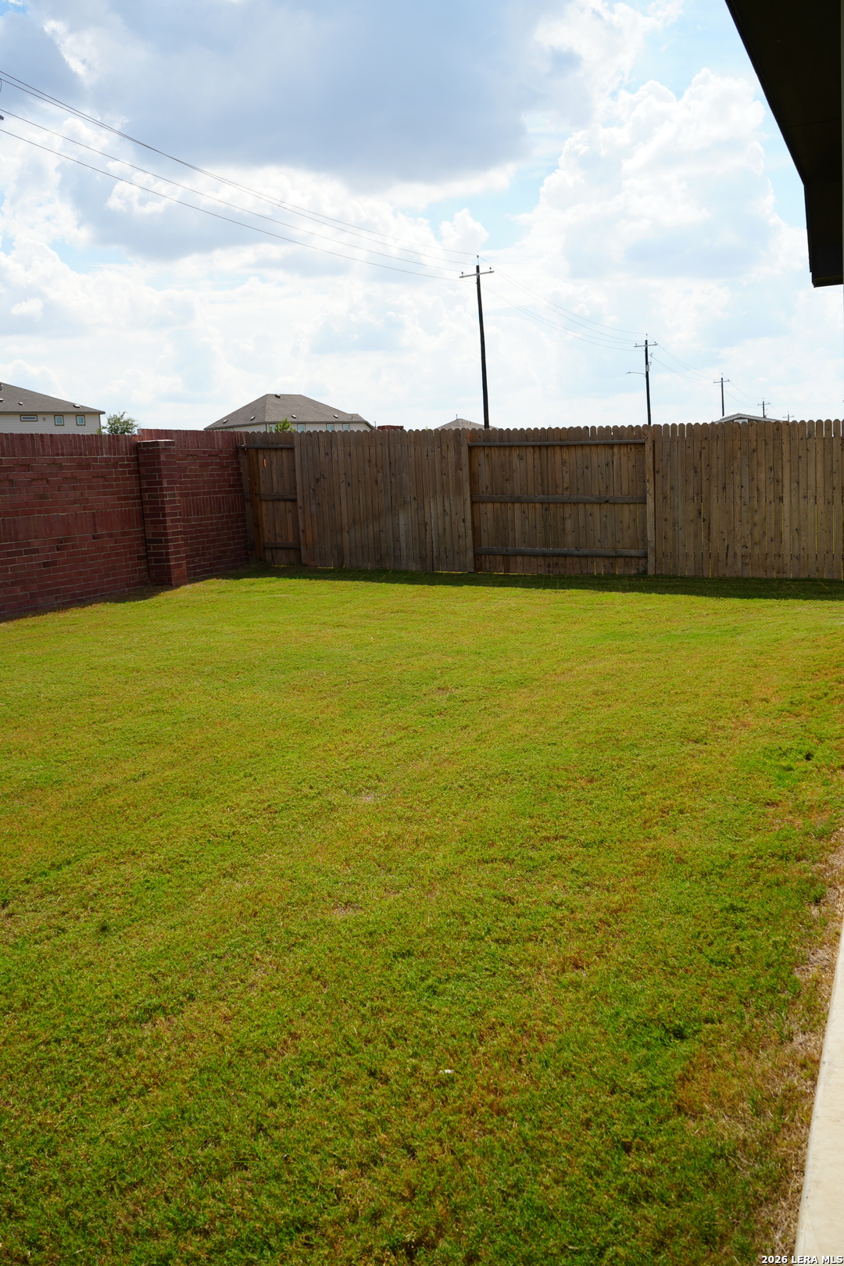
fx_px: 1125
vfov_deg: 58.7
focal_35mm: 32
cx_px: 422
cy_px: 633
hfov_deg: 41.1
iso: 100
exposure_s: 1/160
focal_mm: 32
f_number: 10
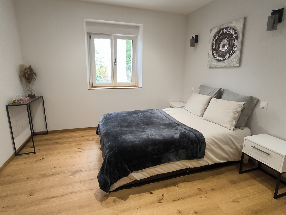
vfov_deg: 65.9
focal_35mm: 20
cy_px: 102
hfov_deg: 81.7
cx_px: 145
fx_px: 165
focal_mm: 1.91
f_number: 2.2
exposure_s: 1/33.3
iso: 400
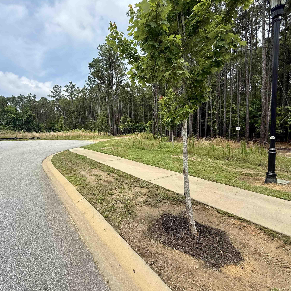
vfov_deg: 84.0
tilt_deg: -3.0
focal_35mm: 17
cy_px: 145
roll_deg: +2.3
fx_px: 162
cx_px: 116
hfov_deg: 82.9
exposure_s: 1/1698
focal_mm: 2.22
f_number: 2.2
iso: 50
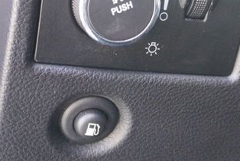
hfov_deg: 19.8
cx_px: 173
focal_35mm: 103
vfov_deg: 13.4
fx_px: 685
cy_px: 67
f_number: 4
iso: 640
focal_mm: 21
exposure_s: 1/60
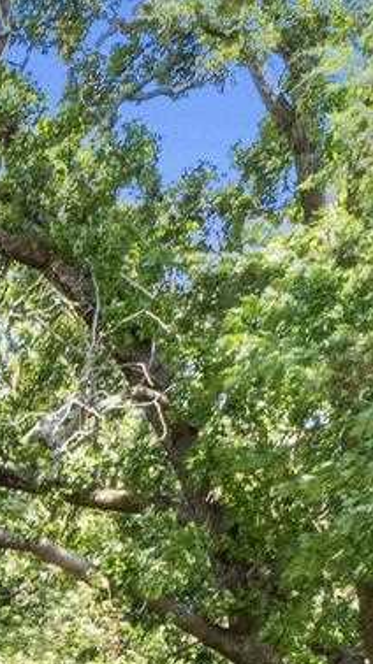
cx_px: -860
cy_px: 1462
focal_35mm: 113
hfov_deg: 8.4
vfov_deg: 14.4
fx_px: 1999
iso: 200
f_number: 9
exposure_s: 1/30
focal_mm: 10.9
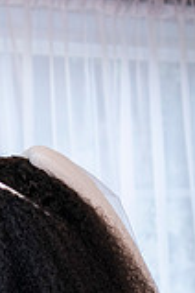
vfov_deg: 13.4
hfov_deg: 9.2
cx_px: -64
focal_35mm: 147
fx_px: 1194
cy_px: 398
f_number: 3.5
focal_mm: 52
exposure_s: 1/320
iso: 640
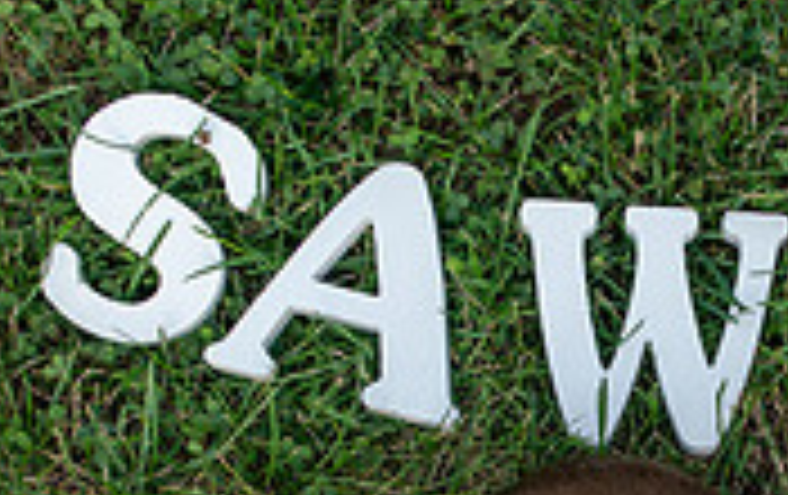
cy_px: 628
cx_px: 711
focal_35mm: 118
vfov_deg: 10.9
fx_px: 2538
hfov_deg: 17.4
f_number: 7.1
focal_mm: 35
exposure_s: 1/250
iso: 400
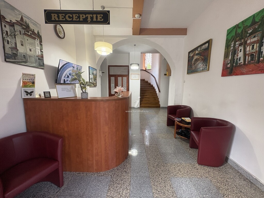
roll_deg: +0.3
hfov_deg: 102.1
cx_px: 132
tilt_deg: -7.1
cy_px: 99
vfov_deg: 85.7
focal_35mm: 14
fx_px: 107
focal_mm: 2.22
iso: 200
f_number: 2.2
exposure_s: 1/50
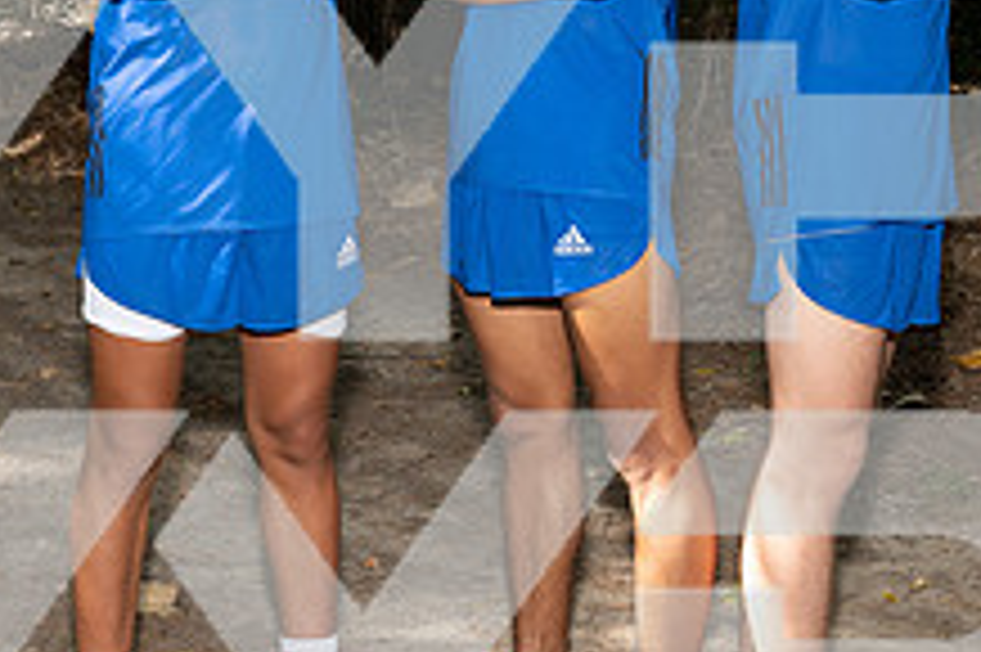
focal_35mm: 104
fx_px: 2832
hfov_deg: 19.6
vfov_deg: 13.1
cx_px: 562
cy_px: 106
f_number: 8
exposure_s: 1/250
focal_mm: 39
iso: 800
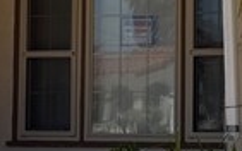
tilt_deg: +5.0
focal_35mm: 185
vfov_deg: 7.0
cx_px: 244
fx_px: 1220
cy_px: -17
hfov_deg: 11.2
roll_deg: +1.3
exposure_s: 1/3425
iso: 80
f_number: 1.78
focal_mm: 6.76
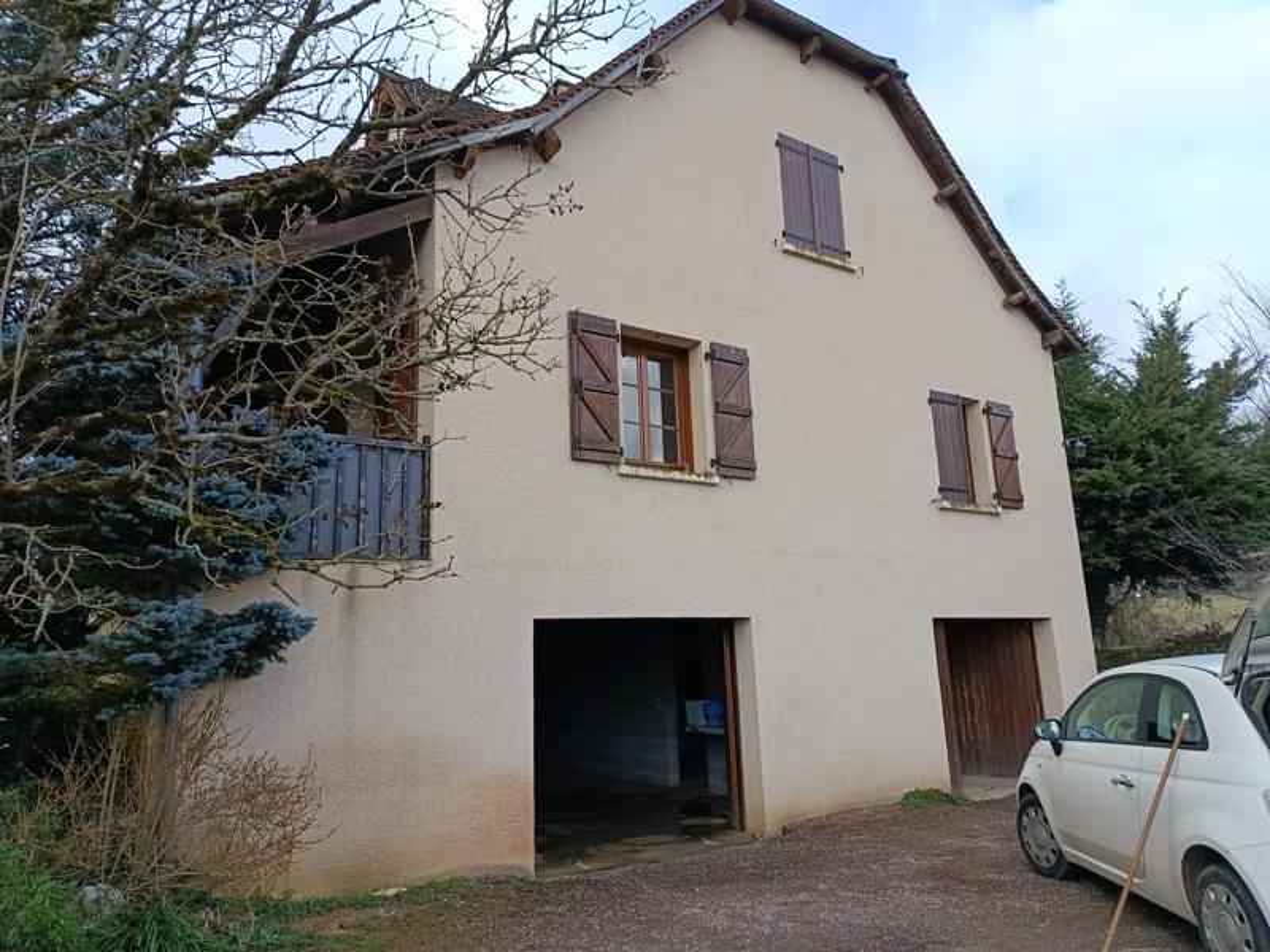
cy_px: 476
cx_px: 635
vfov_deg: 56.8
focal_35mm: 24
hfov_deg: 71.6
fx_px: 881
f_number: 1.7
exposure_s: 1/155
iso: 50
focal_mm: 5.24
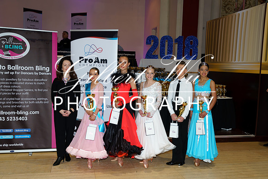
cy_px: 90
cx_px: 134
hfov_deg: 55.8
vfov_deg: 38.9
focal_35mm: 34
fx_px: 253
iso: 200
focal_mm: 34
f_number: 5
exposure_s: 1/60
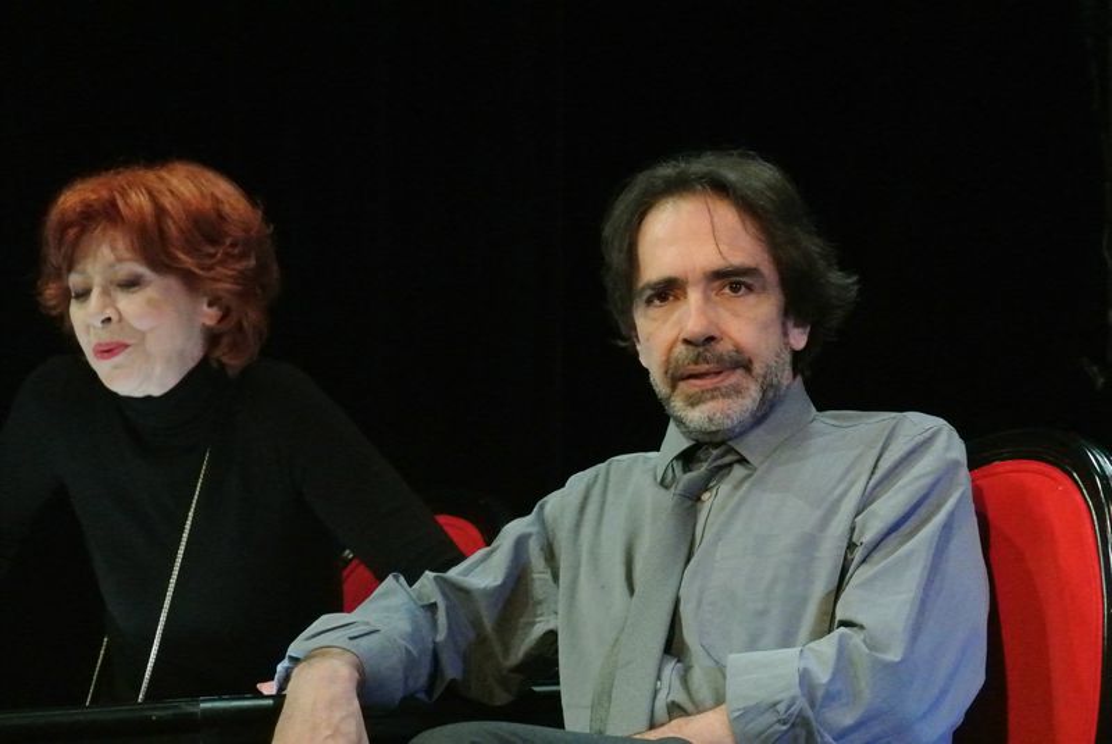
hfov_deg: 7.6
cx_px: 556
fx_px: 8409
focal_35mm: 272
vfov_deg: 5.1
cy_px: 372
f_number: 6.3
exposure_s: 1/200
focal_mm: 100.9
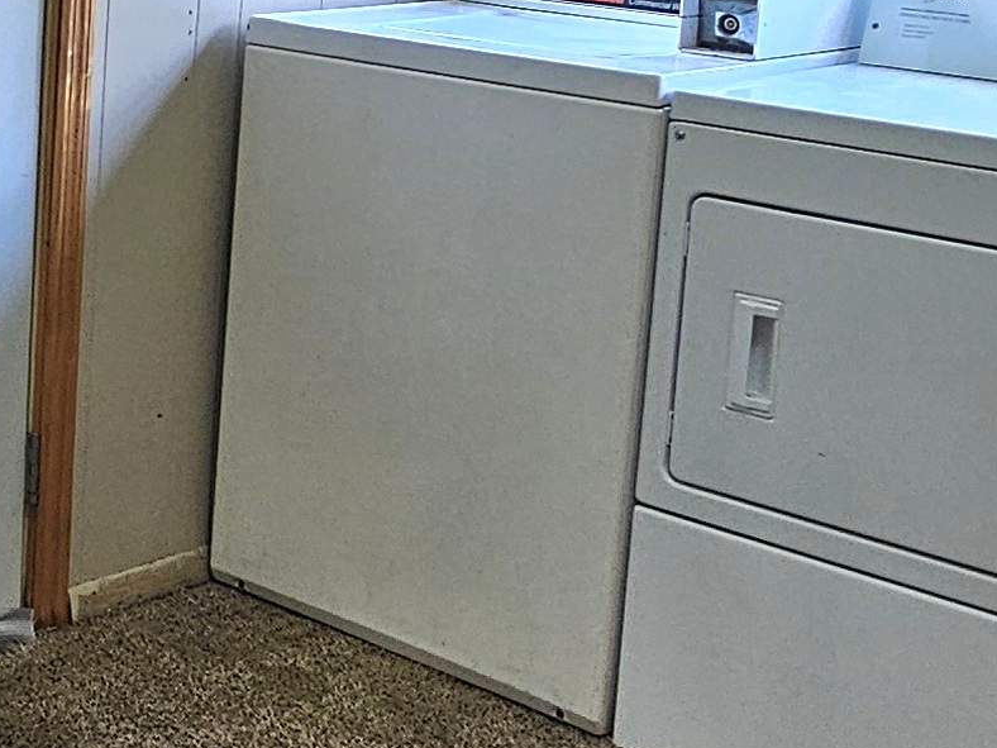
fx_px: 1901
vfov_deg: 21.7
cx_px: -276
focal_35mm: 66
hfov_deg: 25.5
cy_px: 62
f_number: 2.2
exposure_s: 1/120
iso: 64
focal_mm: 2.2
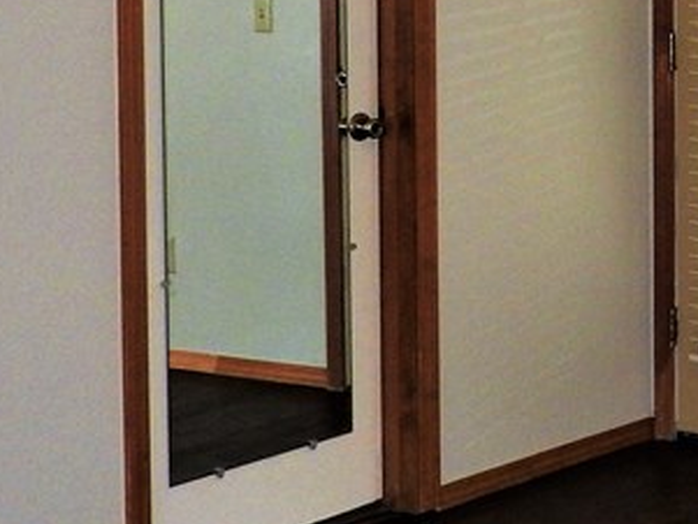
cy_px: -67
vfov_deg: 14.2
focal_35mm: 102
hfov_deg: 17.5
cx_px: 1023
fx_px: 2058
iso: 200
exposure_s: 1/30
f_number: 3.5
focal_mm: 5.4
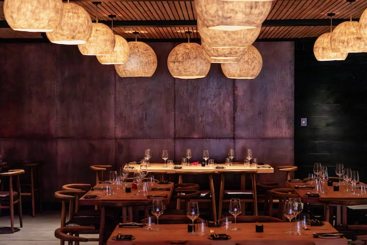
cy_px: 122
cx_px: 184
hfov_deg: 24.5
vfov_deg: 16.5
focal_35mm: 83
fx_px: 846
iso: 8000
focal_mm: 55
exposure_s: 1/200
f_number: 4
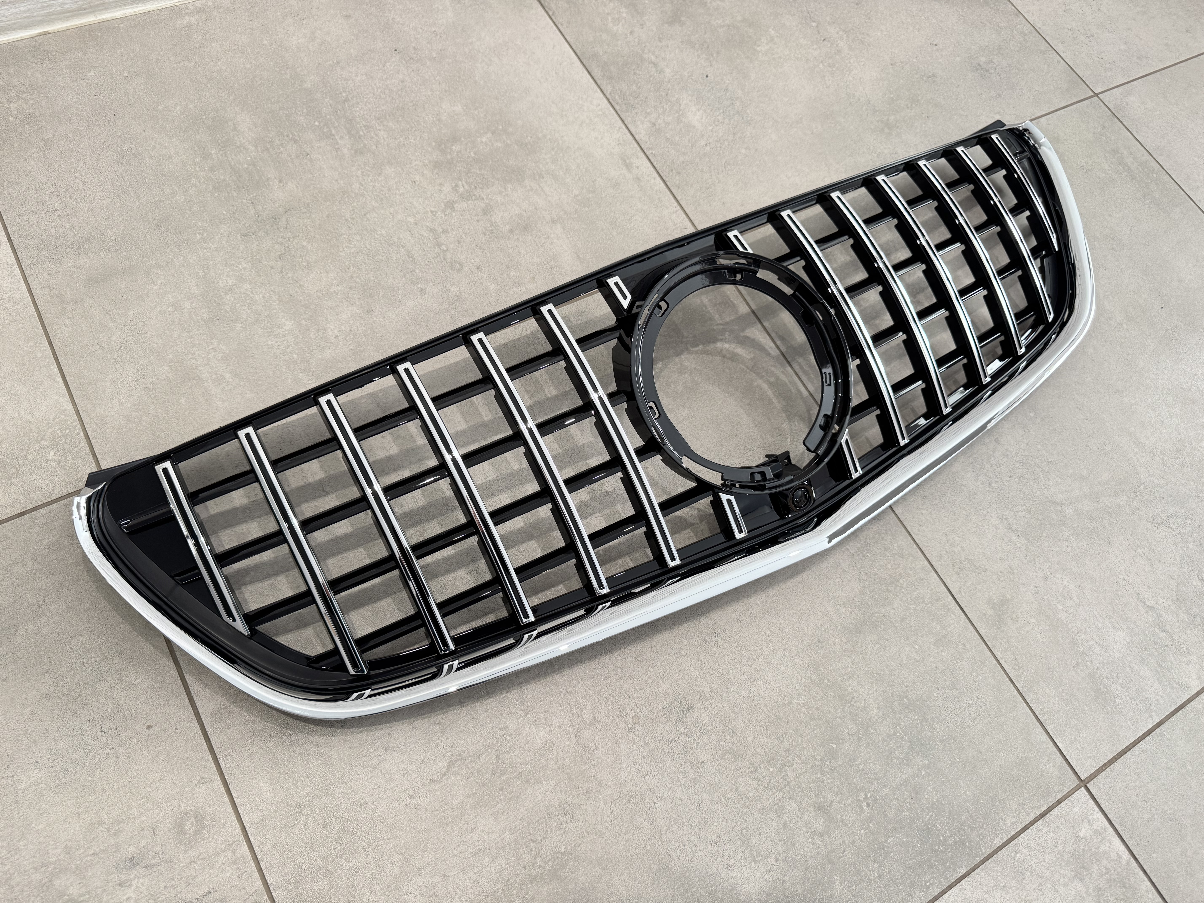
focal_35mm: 24
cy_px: 452
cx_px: 602
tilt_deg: -64.4
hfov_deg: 71.6
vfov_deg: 56.8
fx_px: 835
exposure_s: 1/65
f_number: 1.78
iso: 200
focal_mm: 6.76
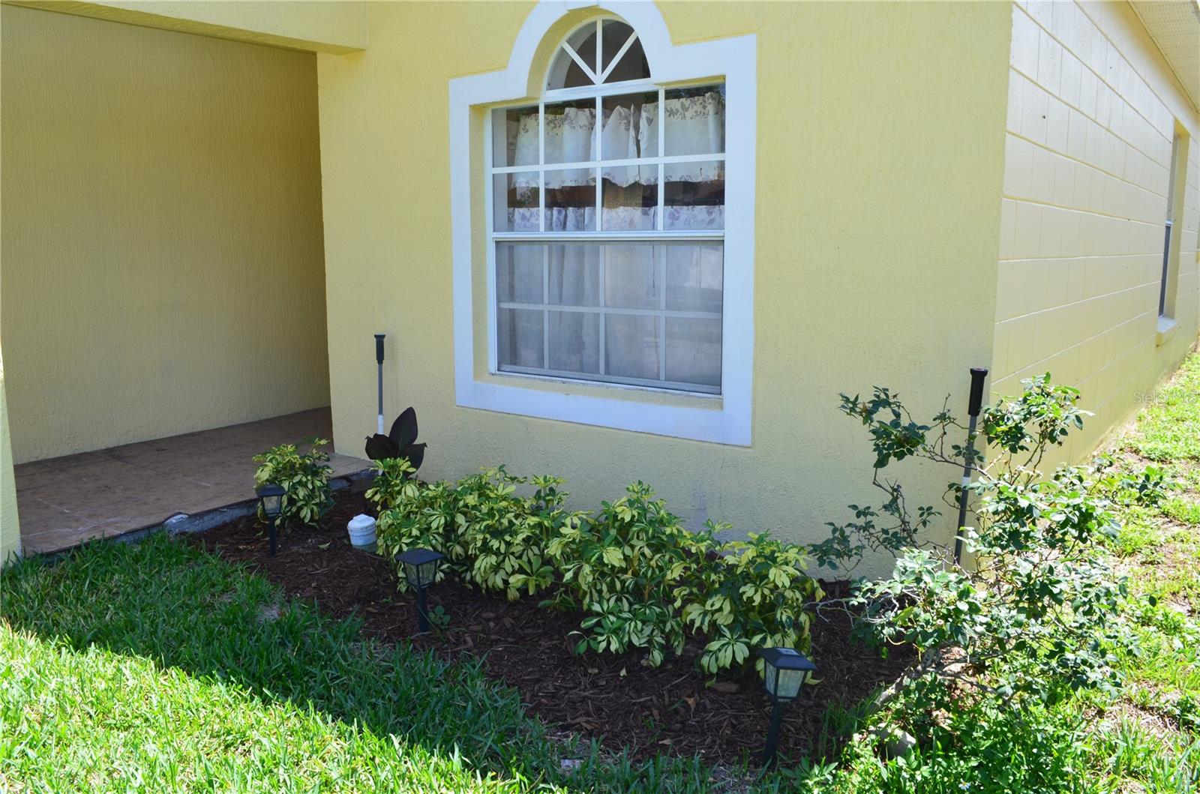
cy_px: 397
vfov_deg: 47.7
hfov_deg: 67.5
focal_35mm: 27
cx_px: 600
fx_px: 898
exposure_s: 1/60
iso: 220
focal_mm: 18
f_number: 10
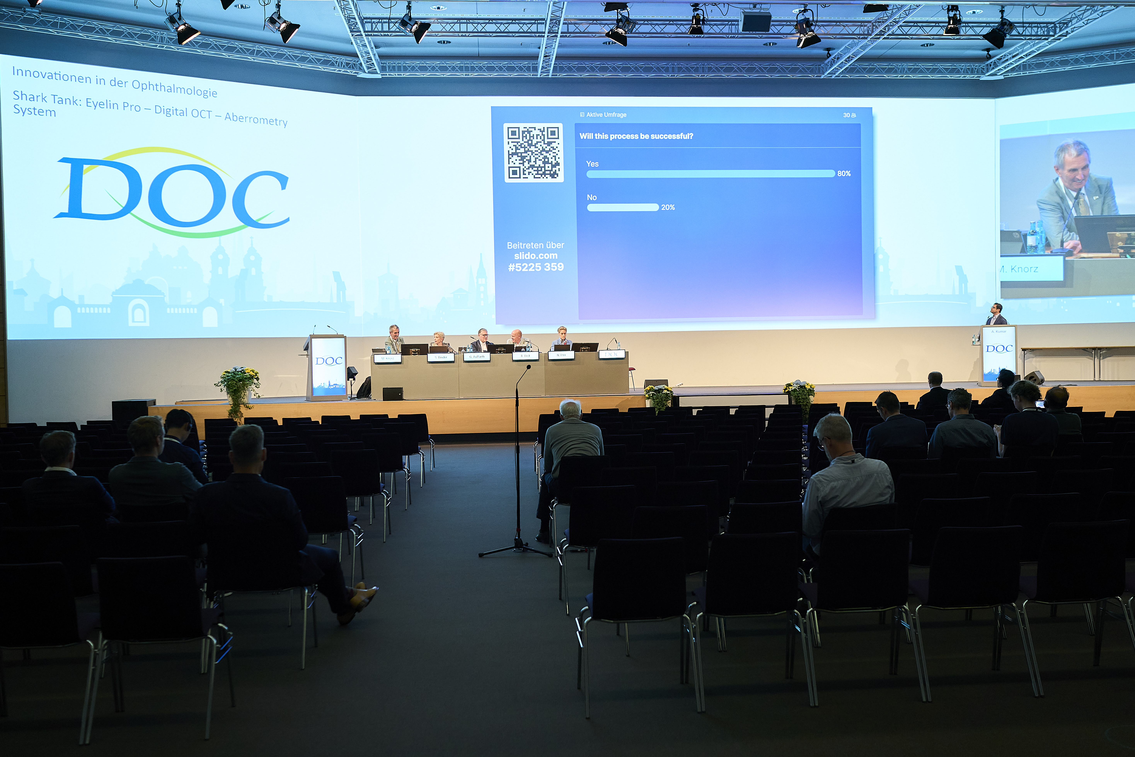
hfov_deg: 54.4
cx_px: 568
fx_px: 1103
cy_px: 378
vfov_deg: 37.9
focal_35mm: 35
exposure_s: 1/100
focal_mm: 35
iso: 1250
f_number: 3.2
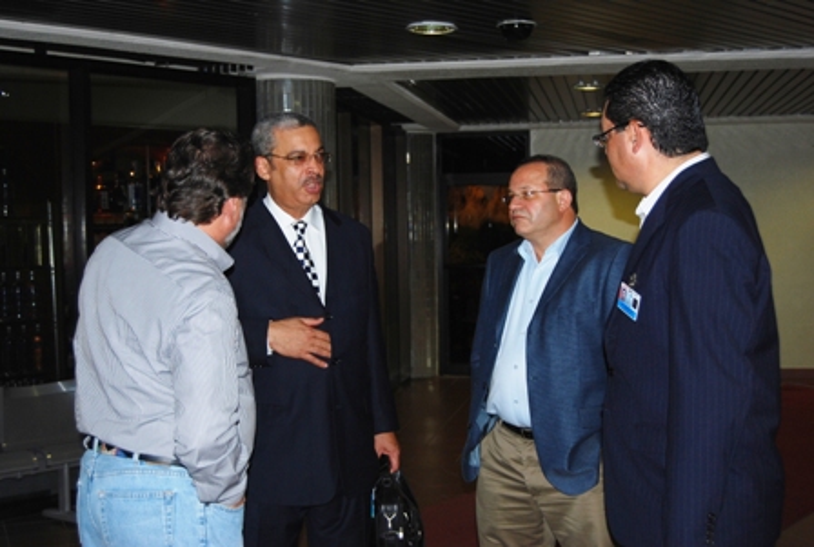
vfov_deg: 23.9
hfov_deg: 35.0
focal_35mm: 57
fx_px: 1292
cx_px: 407
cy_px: 274
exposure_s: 1/60
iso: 200
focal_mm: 38
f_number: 4.8
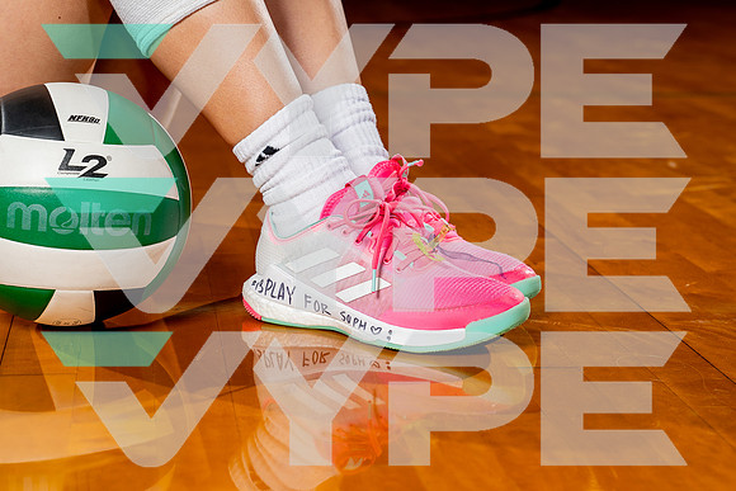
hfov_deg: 26.3
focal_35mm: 77
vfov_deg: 17.7
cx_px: 373
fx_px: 1578
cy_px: 248
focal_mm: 70
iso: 250
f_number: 5.6
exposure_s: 1/250
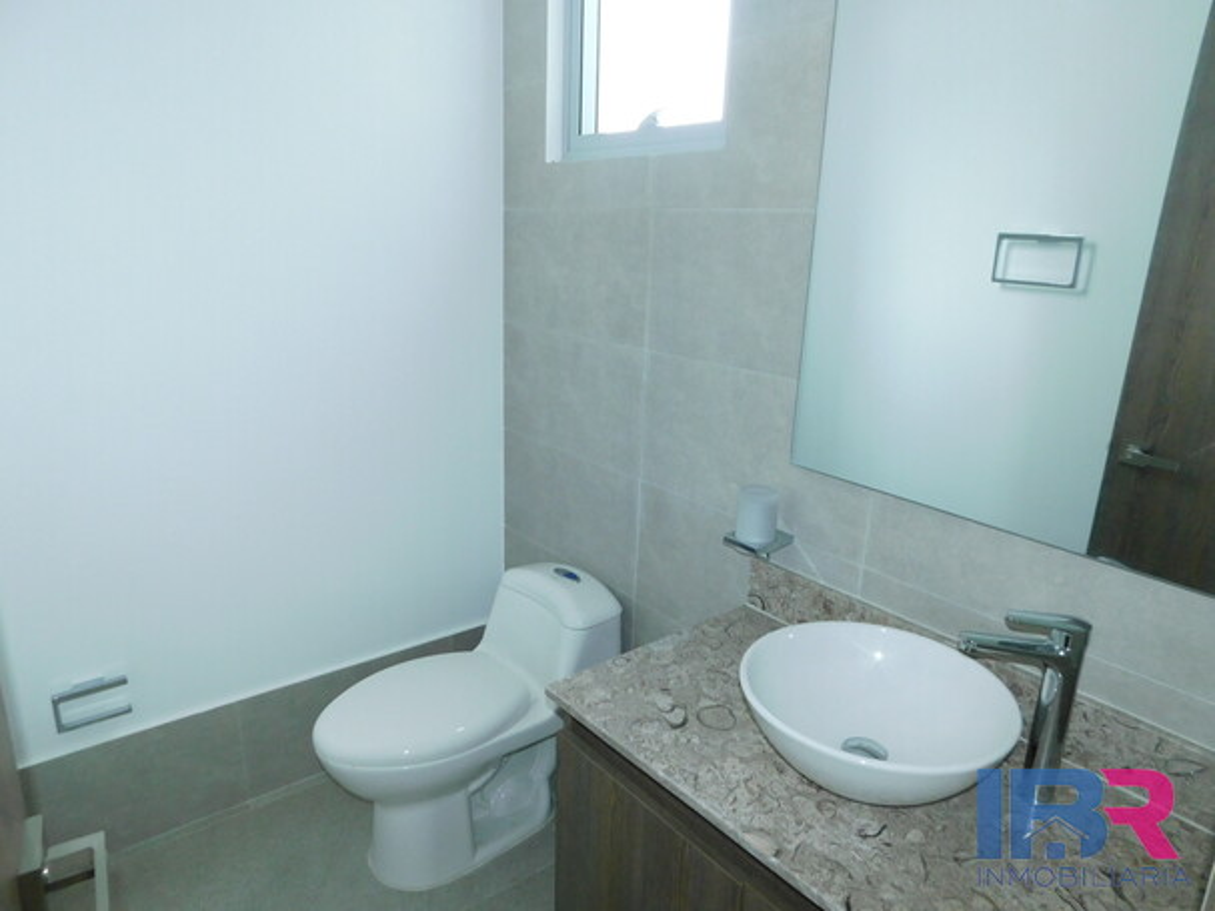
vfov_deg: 58.9
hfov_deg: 73.9
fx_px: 807
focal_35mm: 23
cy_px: 456
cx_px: 608
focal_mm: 4
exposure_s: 1/30
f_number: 3
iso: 200
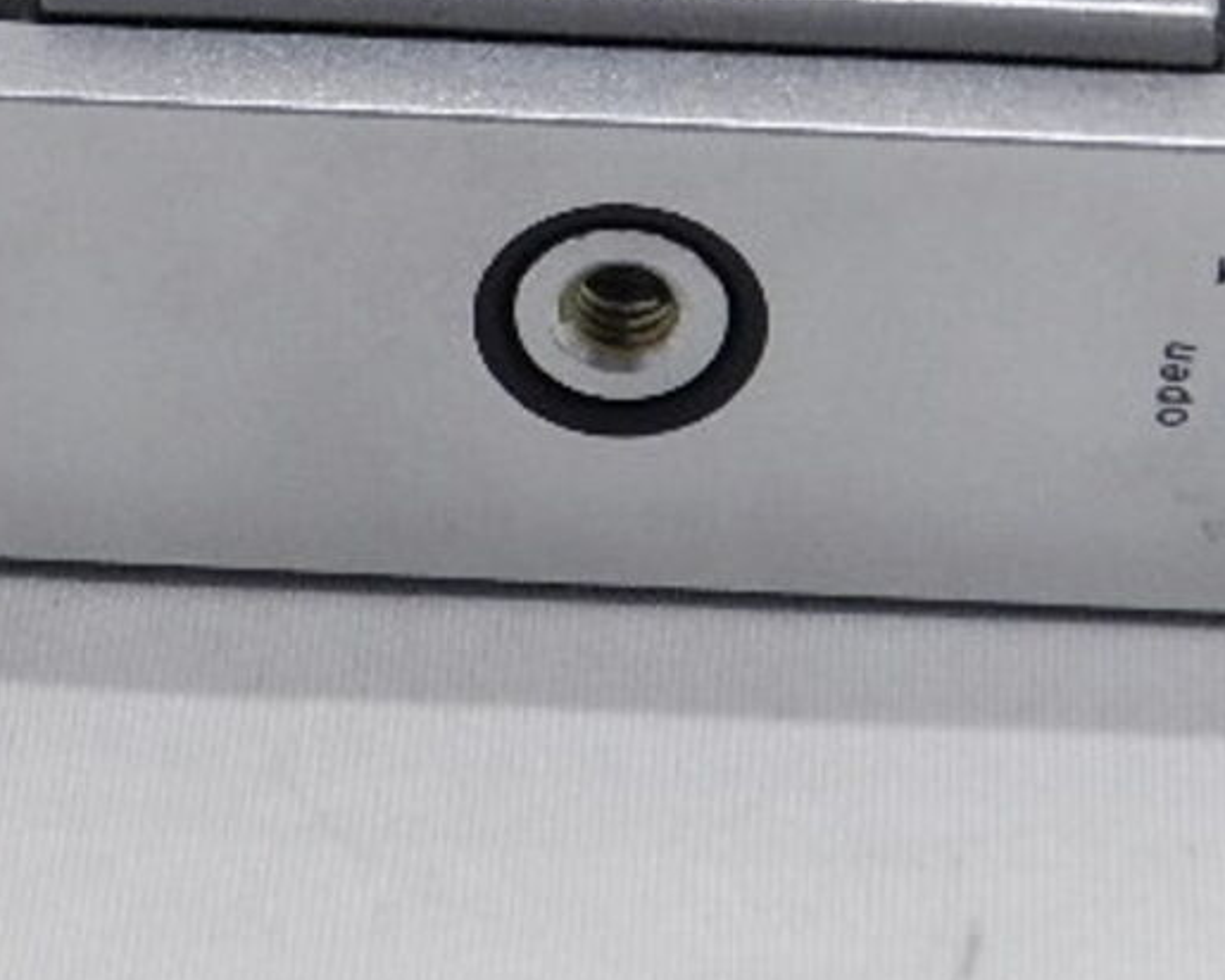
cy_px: 7
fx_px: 6925
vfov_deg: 8.1
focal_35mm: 191
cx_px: 447
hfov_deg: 10.1
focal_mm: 14.9
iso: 800
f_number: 4.4
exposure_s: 1/80
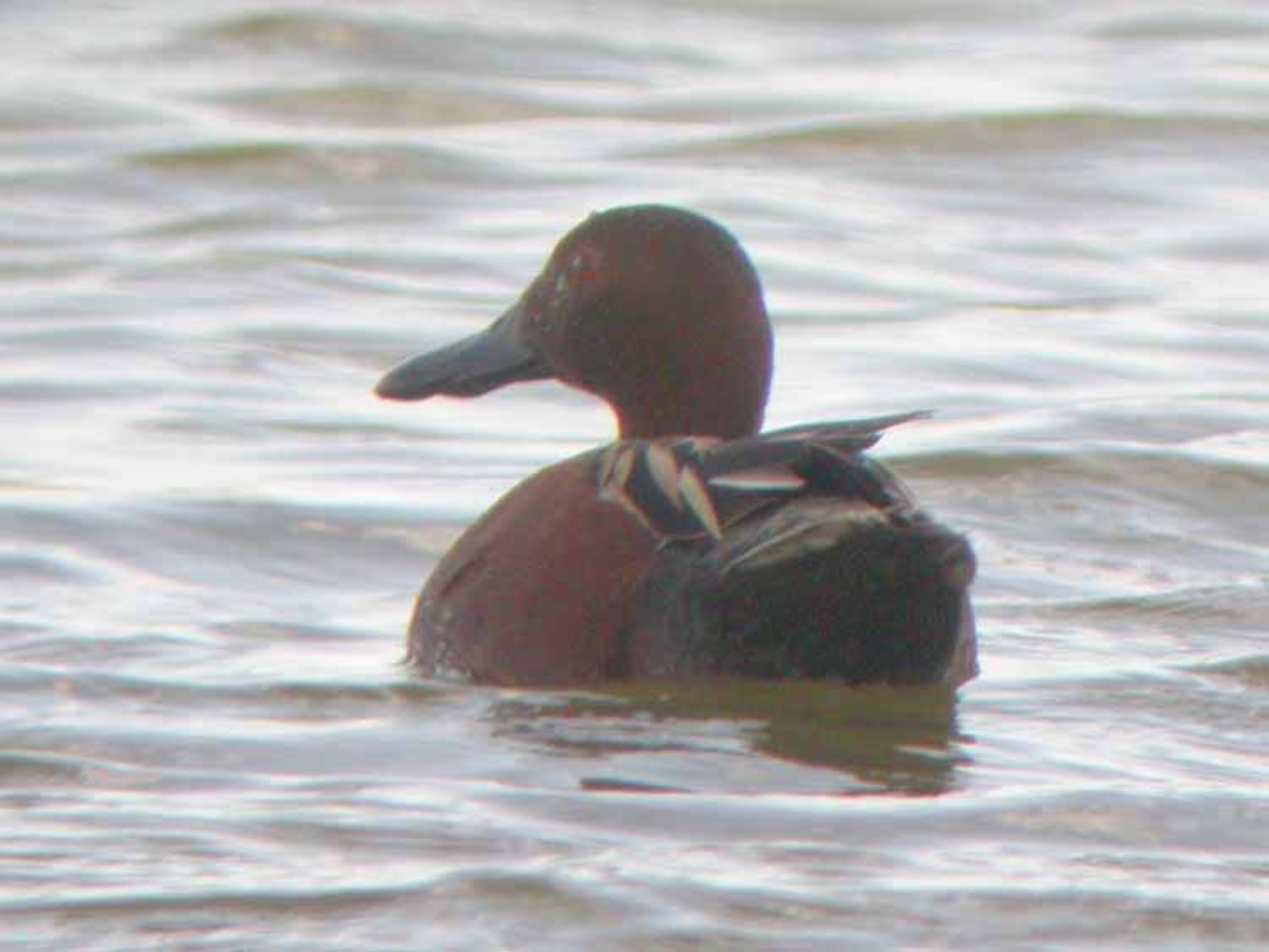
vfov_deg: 10.6
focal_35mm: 140
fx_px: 5134
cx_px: 634
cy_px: 476
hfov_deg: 14.1
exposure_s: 1/152
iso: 200
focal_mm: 29.1
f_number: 4.8
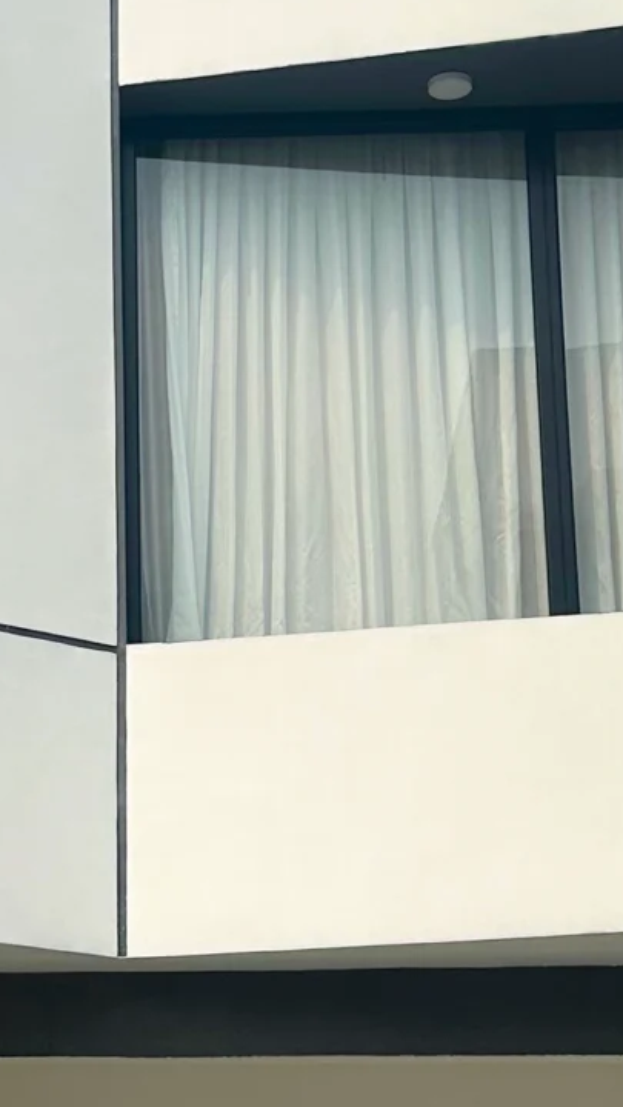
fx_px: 2731
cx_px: 111
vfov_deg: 22.9
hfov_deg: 12.9
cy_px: 655
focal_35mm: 93
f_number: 1.78
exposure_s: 1/8197
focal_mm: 6.86
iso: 80
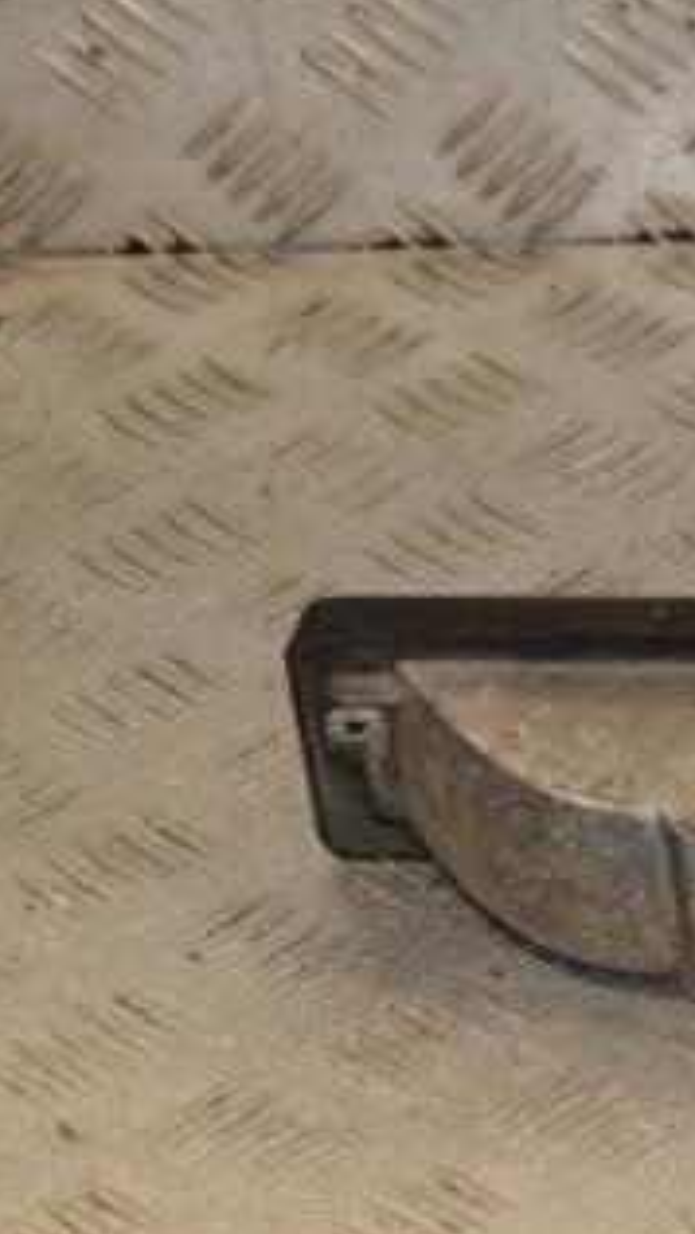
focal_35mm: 149
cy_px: 629
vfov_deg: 14.4
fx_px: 4876
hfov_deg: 8.0
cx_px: 941
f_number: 8
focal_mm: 50
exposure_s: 1/200
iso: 800
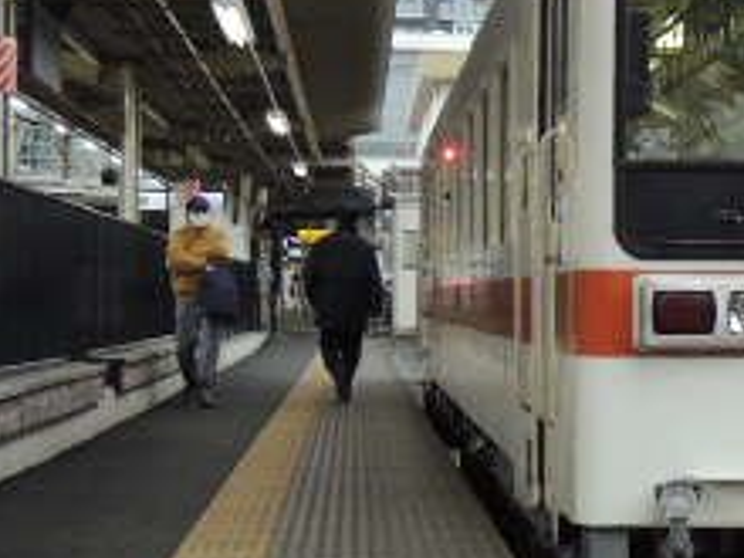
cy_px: 331
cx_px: 883
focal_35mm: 102
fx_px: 2192
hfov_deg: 18.3
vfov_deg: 14.5
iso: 200
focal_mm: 6.2
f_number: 3.3
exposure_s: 1/40
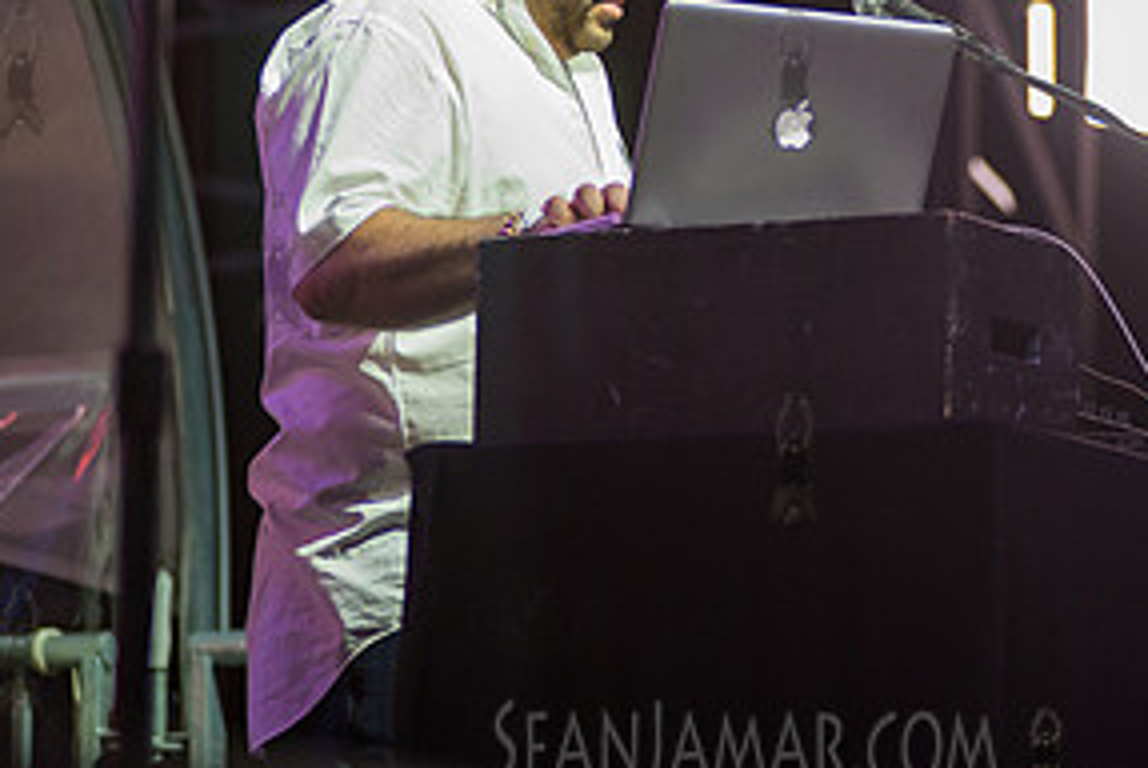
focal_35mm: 226
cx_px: 792
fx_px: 7214
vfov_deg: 6.1
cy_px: 66
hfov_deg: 9.1
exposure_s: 1/400
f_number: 2.8
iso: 2000
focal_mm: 112
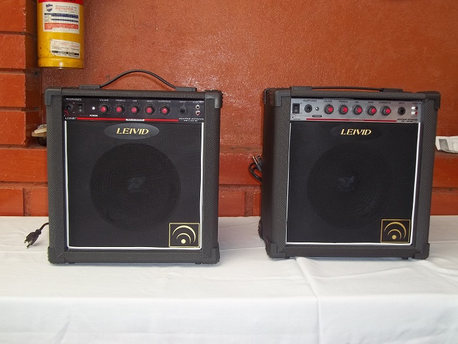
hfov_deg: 47.9
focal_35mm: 39
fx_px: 516
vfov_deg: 36.8
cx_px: 229
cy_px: 172
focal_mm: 7.1
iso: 64
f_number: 3.2
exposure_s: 1/40
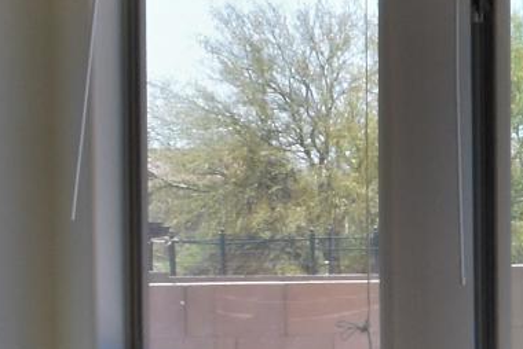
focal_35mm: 213
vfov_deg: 6.4
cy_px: 354
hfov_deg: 8.0
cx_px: 1694
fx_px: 3097
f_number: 18
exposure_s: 1/100
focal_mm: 18
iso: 800
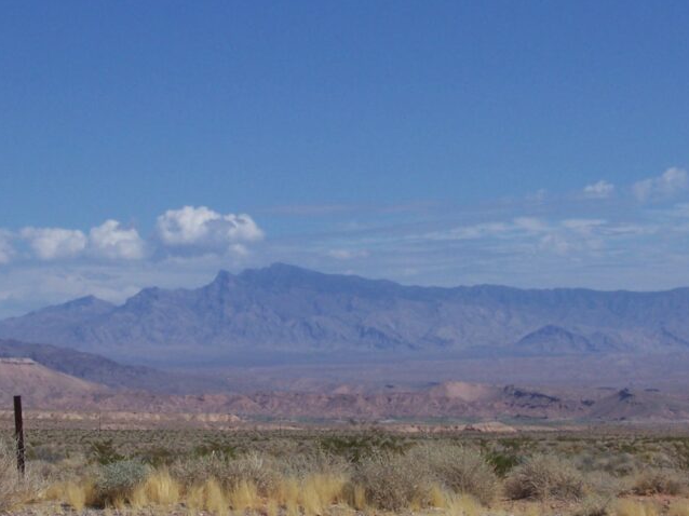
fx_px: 2109
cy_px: 257
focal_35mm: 106
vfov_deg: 14.0
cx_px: 255
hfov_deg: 18.5
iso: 80
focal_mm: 10.8
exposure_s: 1/750
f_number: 6.7
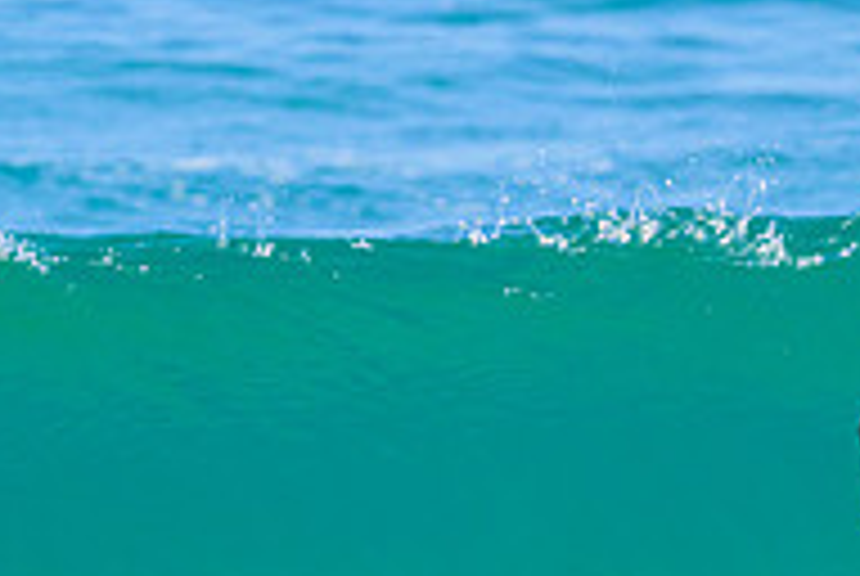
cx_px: 540
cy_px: 794
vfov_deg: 0.8
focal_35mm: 1698
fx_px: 40626
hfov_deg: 1.2
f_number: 11
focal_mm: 560
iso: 1600
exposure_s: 1/2000
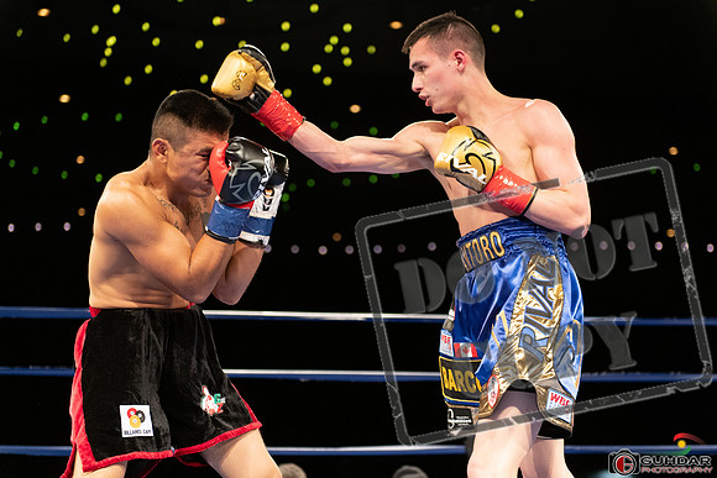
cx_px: 358
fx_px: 1394
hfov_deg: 28.8
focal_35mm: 70
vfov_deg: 19.5
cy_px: 239
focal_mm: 70
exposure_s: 1/1000
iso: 2000
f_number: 2.8
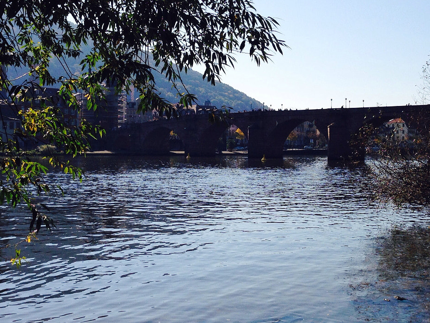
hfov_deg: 33.7
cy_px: 167
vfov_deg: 25.7
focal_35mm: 57
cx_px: 248
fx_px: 708
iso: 50
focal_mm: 4.12
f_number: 2.4
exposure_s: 1/2262
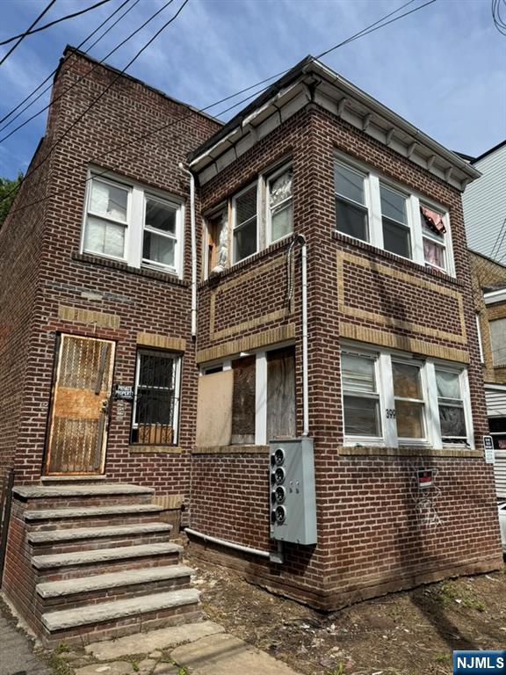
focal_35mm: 24
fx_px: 468
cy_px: 338
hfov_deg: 56.8
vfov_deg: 71.6
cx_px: 253
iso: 80
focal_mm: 6.76
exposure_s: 1/5348
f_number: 1.78
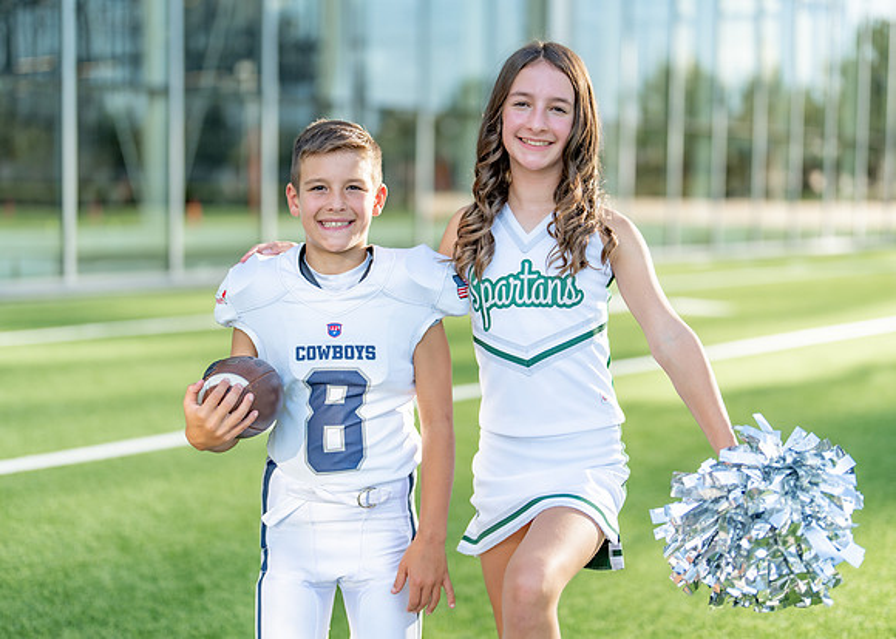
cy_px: 295
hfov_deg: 33.7
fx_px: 1481
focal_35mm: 58
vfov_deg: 24.4
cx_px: 439
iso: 100
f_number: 1.2
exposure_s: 1/2500
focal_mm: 50
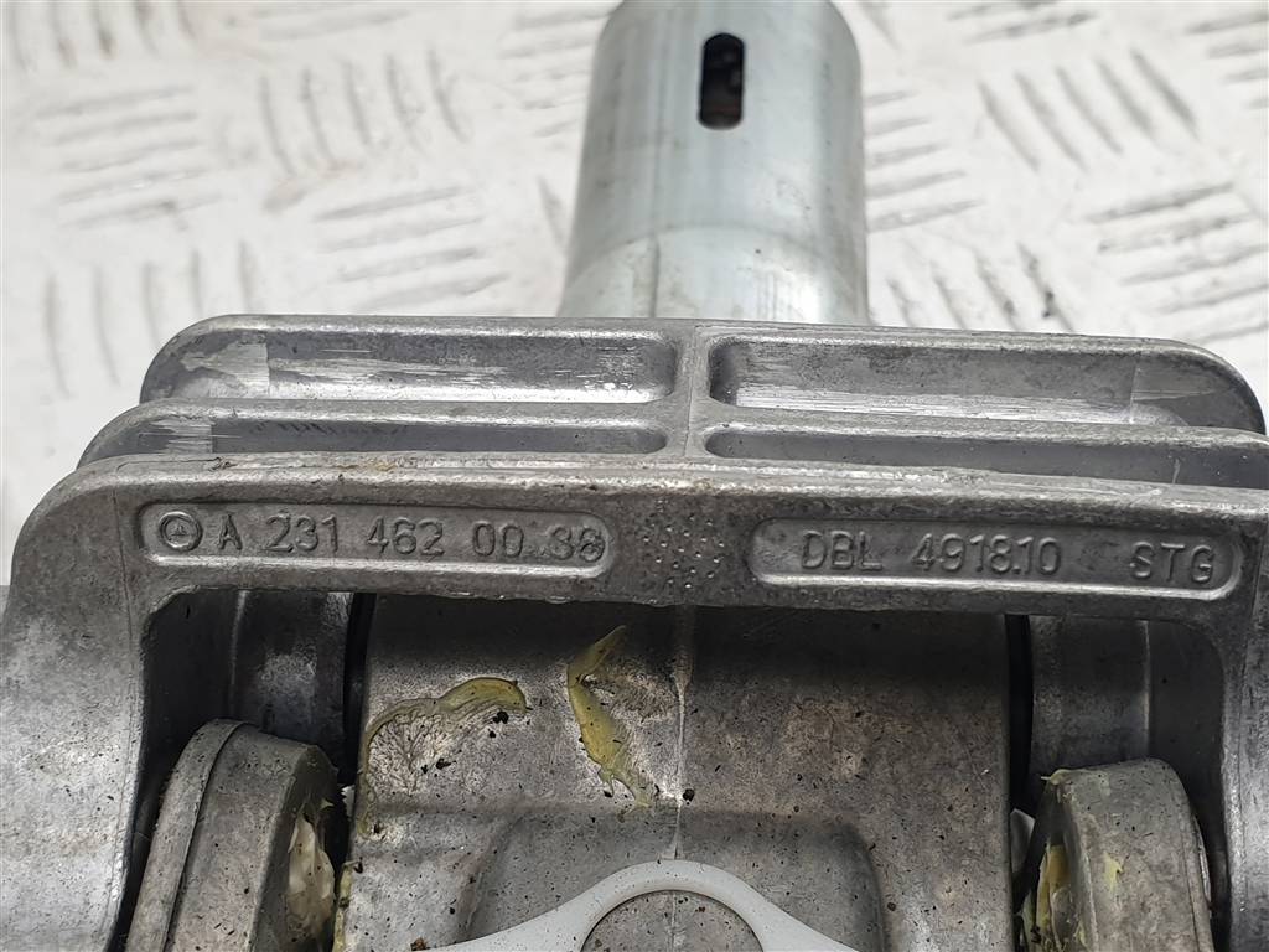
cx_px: 634
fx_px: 953
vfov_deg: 53.1
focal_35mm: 26
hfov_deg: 67.3
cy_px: 476
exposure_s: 1/50
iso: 80
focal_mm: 4.3
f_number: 2.4
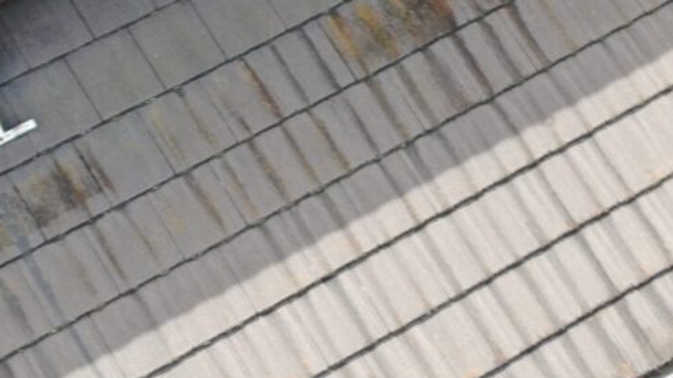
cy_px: 171
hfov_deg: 21.4
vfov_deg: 12.1
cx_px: 308
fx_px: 1784
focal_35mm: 100
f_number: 3.6
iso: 100
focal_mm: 7.71
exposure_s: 1/240
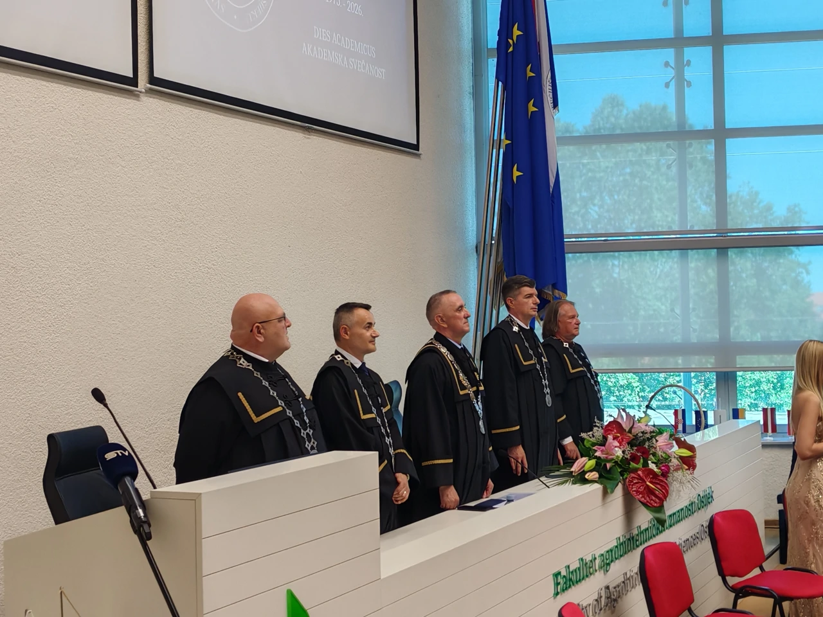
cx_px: 412
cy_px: 308
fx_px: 1260
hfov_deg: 36.2
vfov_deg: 27.5
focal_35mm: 53
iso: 160
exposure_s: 1/100
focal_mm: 5.52
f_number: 1.95
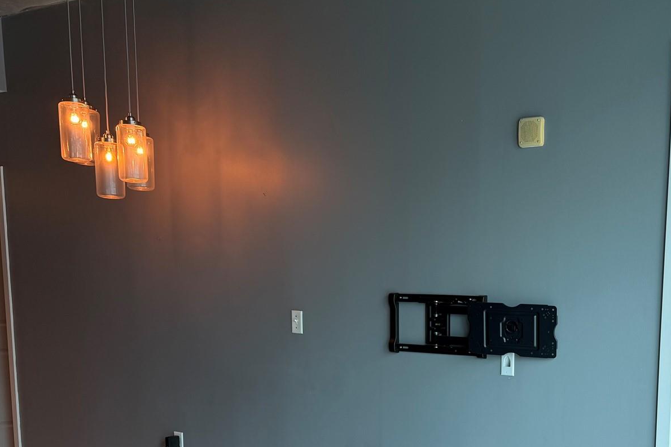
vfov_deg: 29.7
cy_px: 412
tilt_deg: -8.4
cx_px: 538
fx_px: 802
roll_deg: -1.2
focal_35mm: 43
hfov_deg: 43.3
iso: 80
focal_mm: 6.76
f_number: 1.78
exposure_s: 1/120
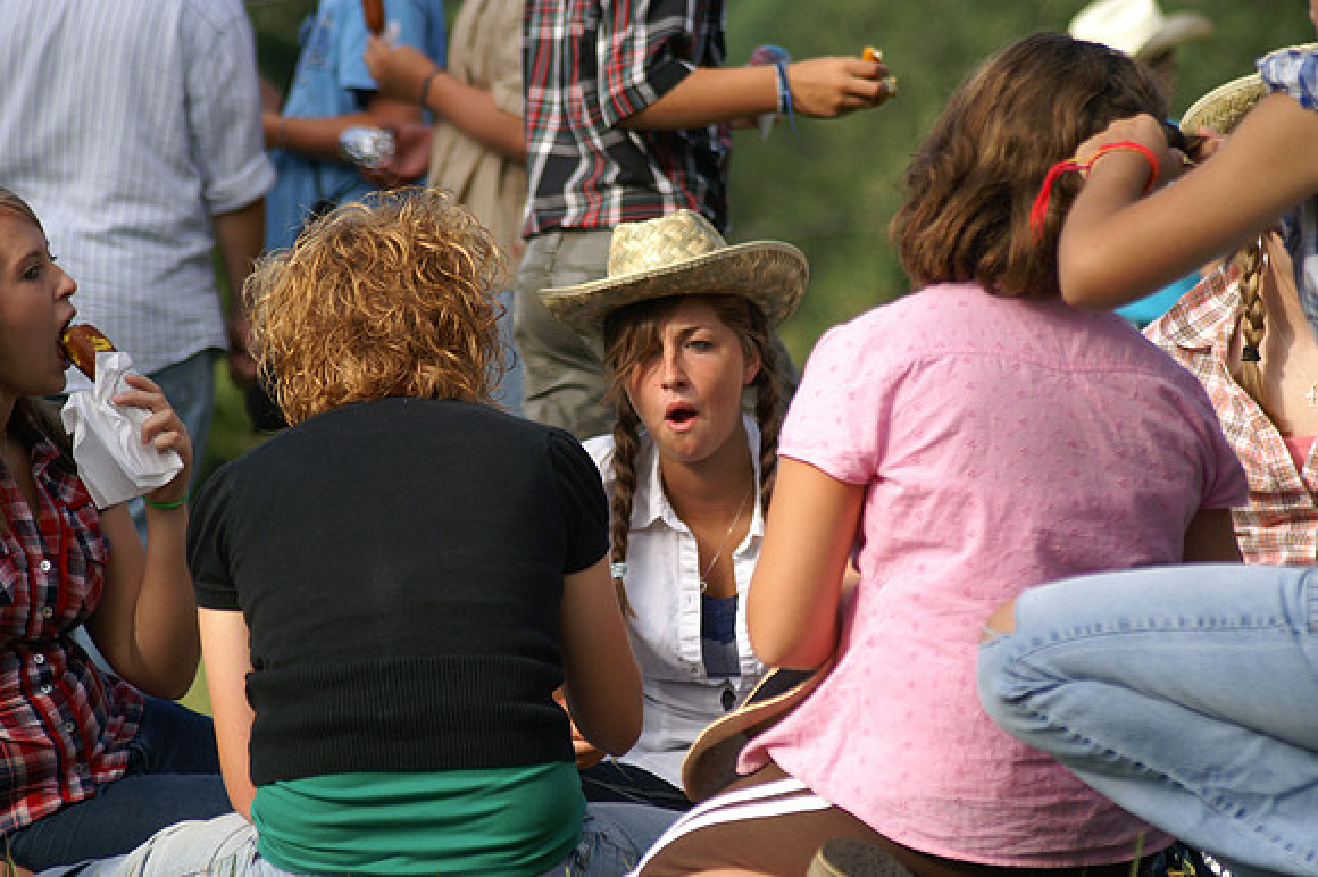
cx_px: 659
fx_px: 7409
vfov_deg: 6.8
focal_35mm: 202
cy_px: 438
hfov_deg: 10.2
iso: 100
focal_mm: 135
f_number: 4.5
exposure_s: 1/500
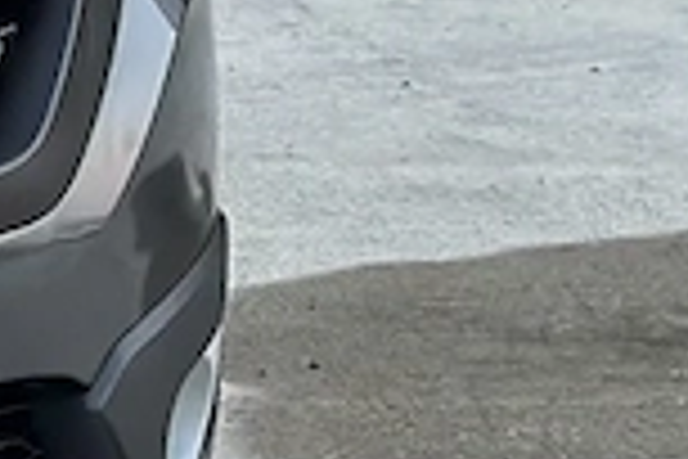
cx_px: -1430
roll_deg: -0.1
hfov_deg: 5.8
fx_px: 6230
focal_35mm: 326
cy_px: -450
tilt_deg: -8.3
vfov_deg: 4.2
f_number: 1.78
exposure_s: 1/60
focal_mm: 6.86
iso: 320
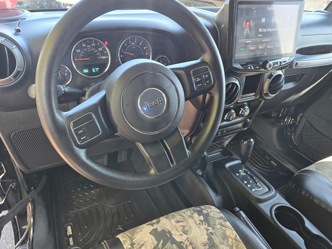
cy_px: 129
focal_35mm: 24
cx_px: 168
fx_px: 230
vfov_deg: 56.8
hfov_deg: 71.6
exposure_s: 1/120
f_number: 1.8
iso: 250
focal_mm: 5.4
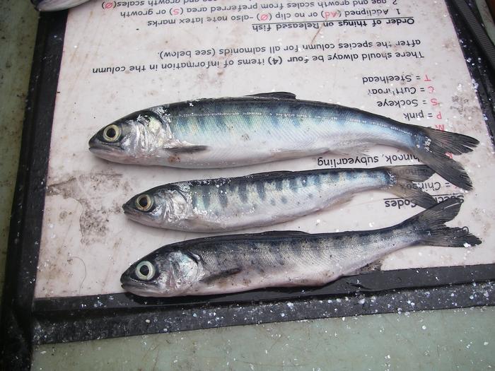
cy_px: 186
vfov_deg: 37.7
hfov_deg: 49.0
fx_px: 543
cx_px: 248
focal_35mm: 38
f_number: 3.3
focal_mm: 6.3
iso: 64
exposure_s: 1/125
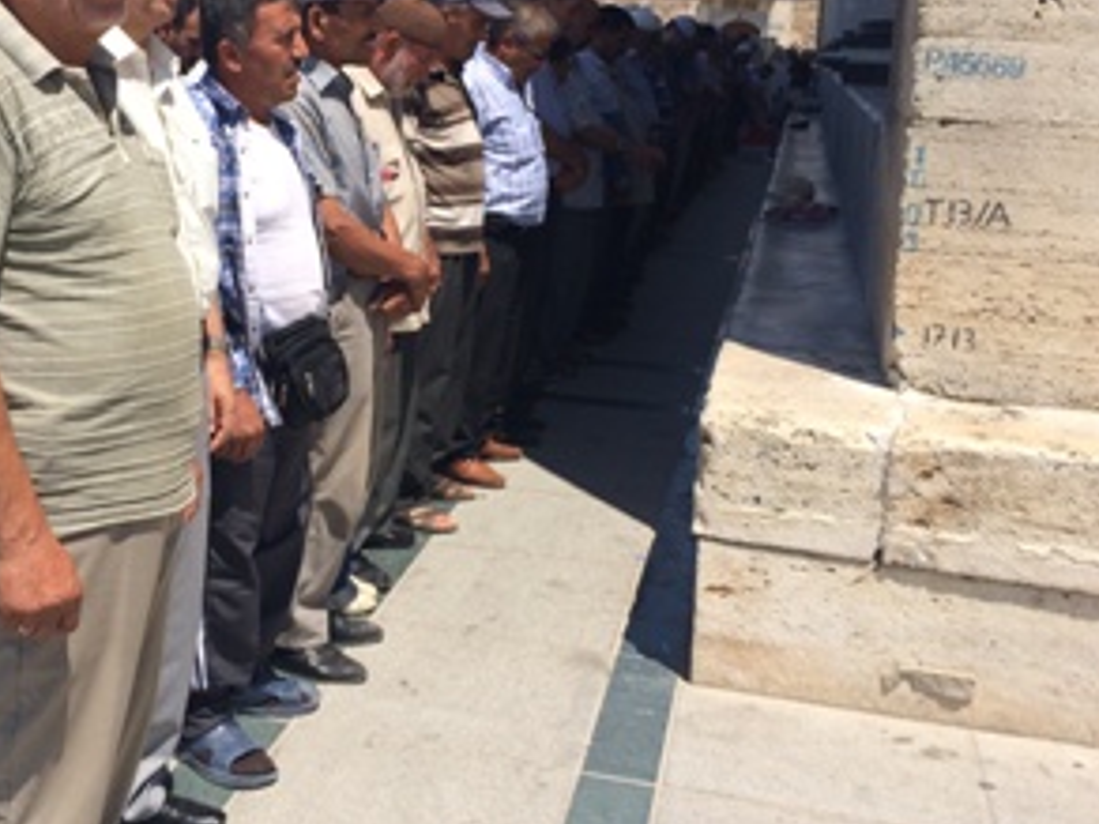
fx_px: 1460
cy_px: 237
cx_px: 316
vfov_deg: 31.1
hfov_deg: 40.4
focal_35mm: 46
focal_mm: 4.12
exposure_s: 1/2933
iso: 32
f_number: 2.2
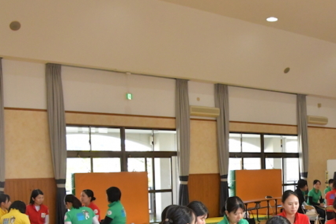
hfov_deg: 33.9
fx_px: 522
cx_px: 296
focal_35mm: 56
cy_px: 190
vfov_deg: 23.7
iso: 4000
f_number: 8
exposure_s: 1/250
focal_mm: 21
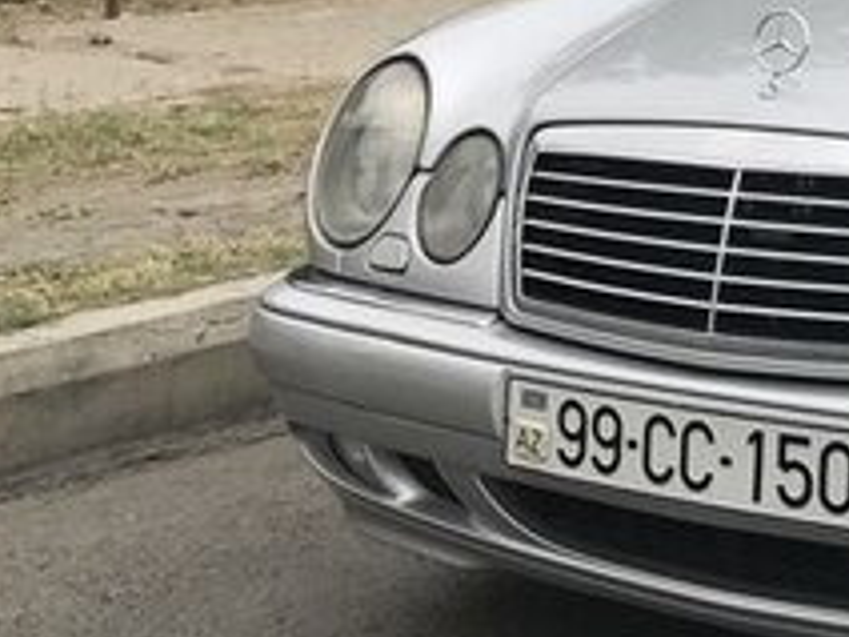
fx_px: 2134
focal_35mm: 87
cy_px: -70
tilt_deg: -2.5
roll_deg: -0.5
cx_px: 1205
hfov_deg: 20.0
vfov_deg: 16.4
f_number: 1.8
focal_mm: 3.99
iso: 20
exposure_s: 1/1623
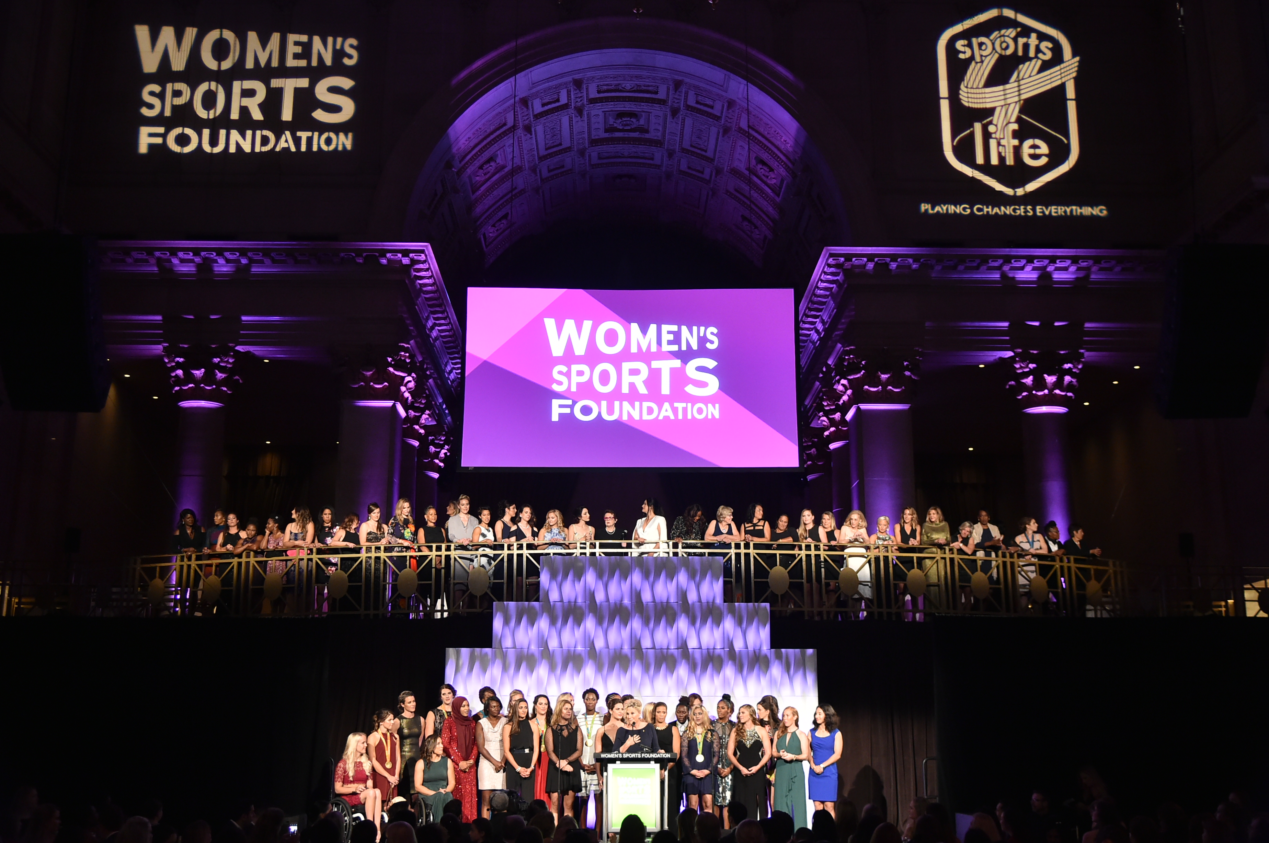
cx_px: 634
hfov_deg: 54.5
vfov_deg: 37.8
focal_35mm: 35
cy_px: 422
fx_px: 1232
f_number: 4
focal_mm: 35
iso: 4000
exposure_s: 1/160
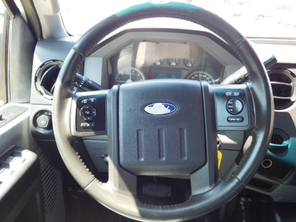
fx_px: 257
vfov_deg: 46.8
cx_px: 148
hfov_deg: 60.0
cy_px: 111
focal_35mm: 30
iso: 125
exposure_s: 1/40
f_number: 3.2
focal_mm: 5.3
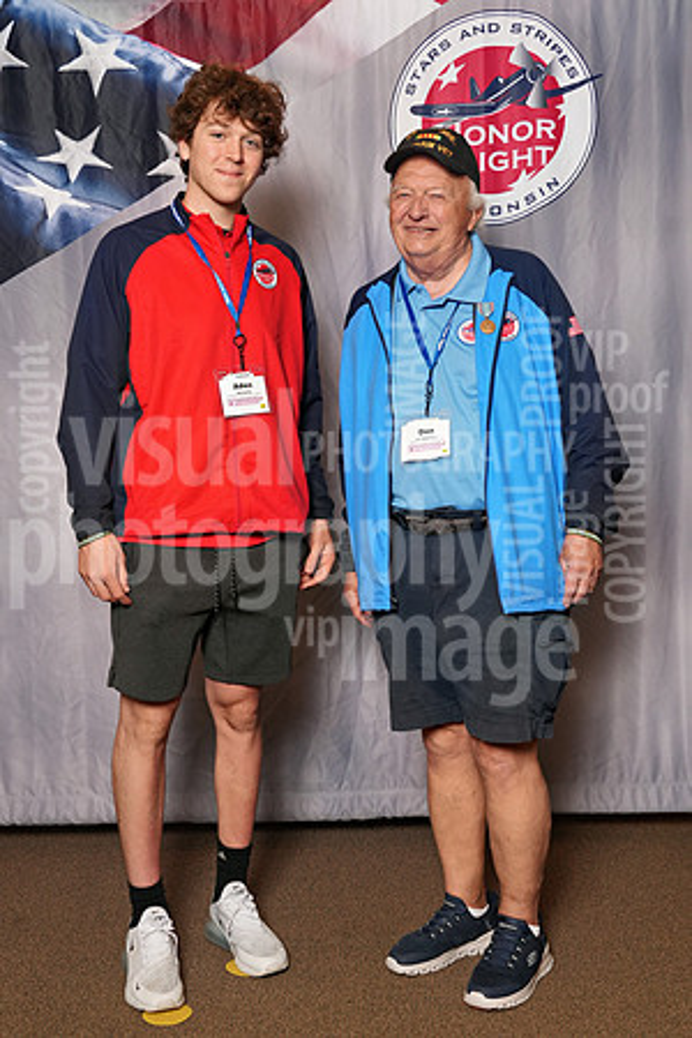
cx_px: 346
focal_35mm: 46
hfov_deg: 28.9
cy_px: 519
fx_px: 1341
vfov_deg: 42.3
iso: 800
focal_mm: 31
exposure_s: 1/125
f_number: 8
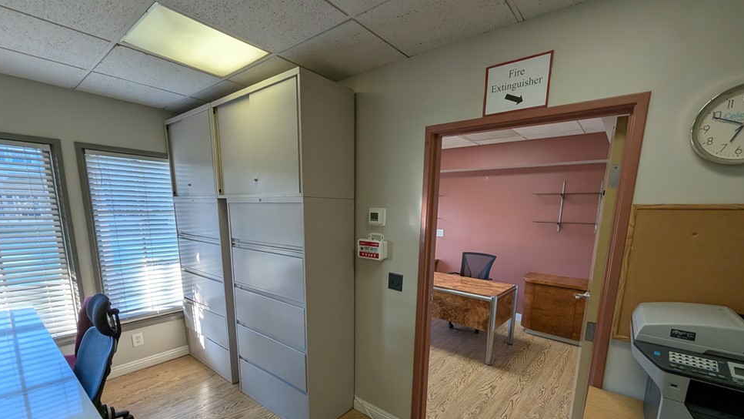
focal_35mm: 15
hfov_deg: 103.0
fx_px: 296
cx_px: 372
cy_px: 265
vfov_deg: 69.3
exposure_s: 1/113
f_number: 2.2
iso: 137
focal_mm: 1.54
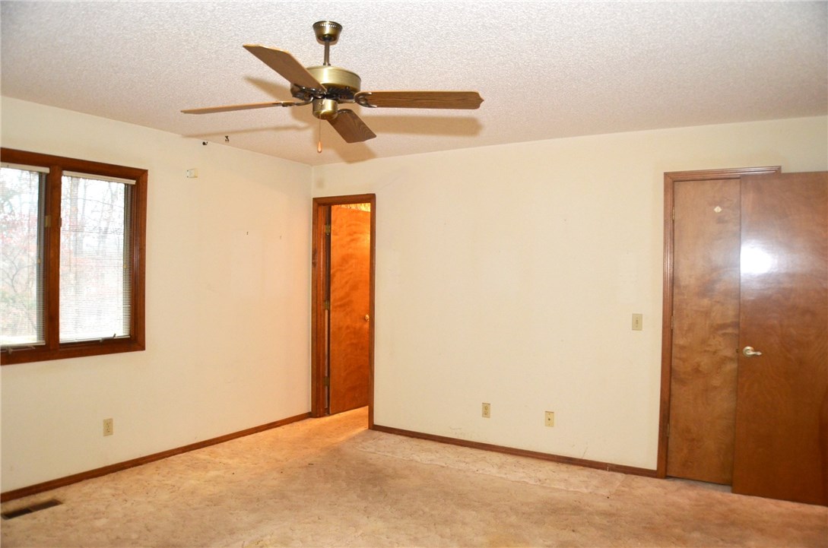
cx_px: 414
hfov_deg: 57.3
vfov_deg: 39.8
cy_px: 274
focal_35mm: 33
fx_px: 757
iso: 800
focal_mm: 22
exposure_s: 1/60
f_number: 4
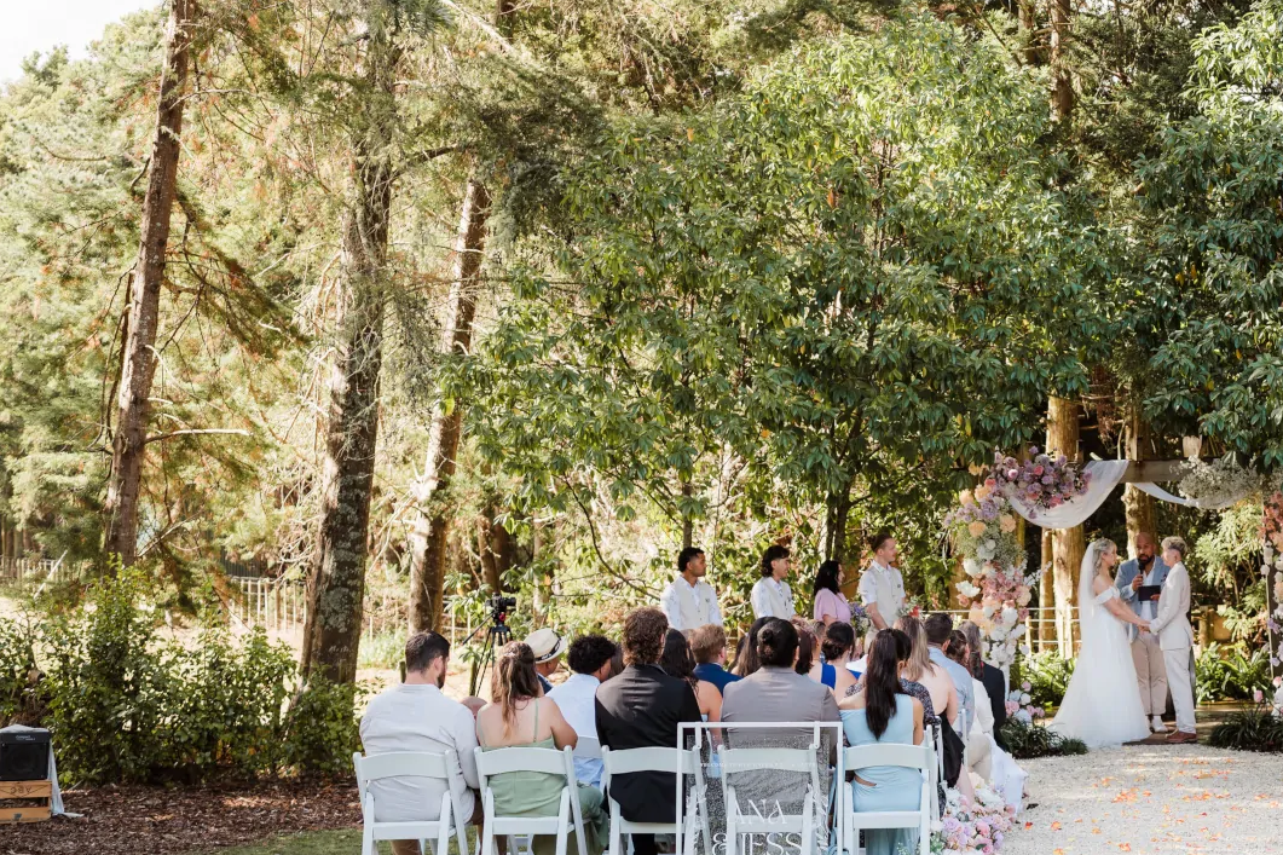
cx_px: 1140
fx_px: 2352
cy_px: 245
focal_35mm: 66
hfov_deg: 29.3
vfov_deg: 20.5
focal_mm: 35
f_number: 2.2
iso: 100
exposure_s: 1/500
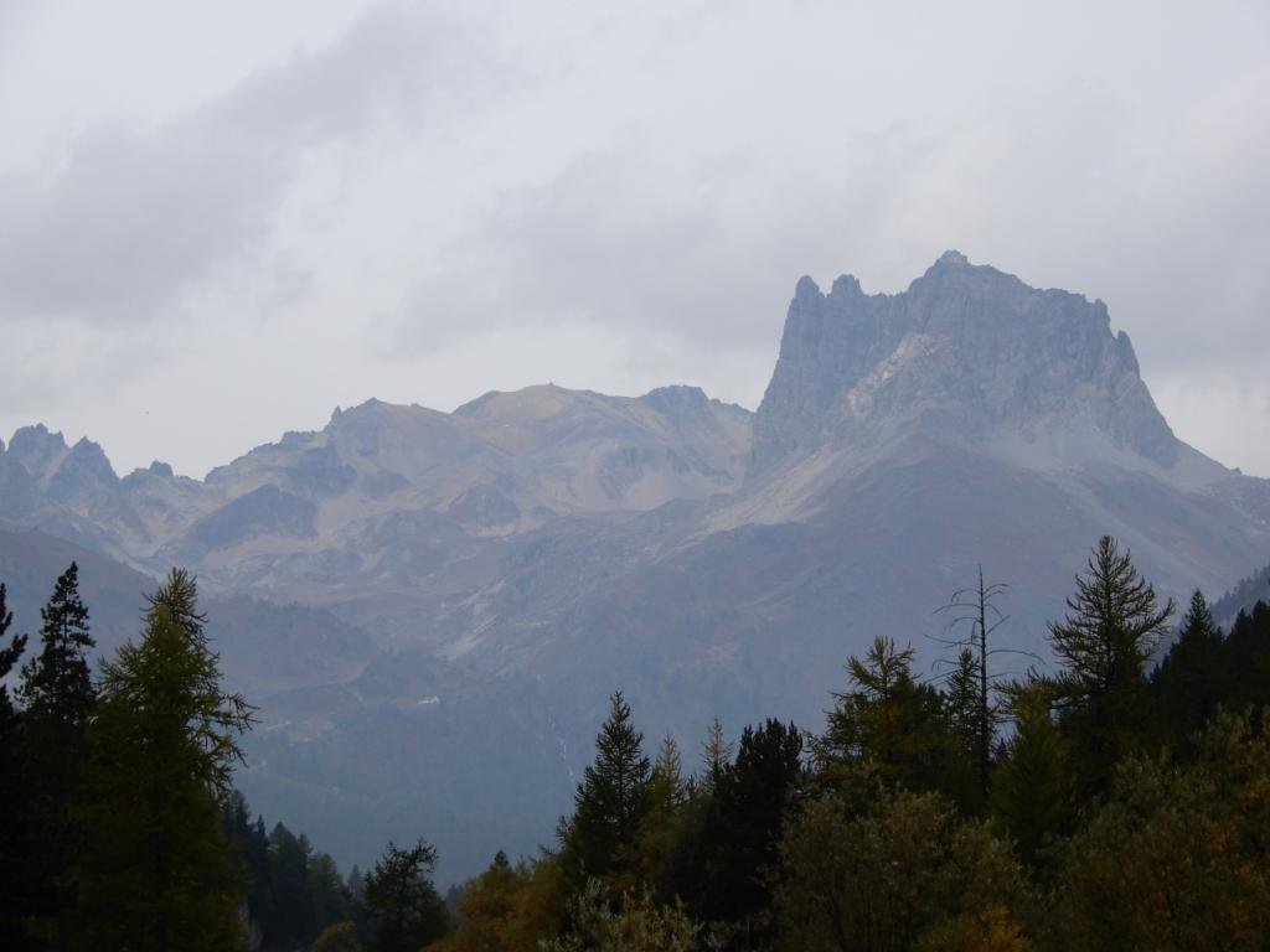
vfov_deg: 14.1
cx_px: 635
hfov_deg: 18.7
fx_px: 3852
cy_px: 476
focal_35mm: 105
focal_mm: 18.7
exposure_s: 1/500
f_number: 5
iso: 80
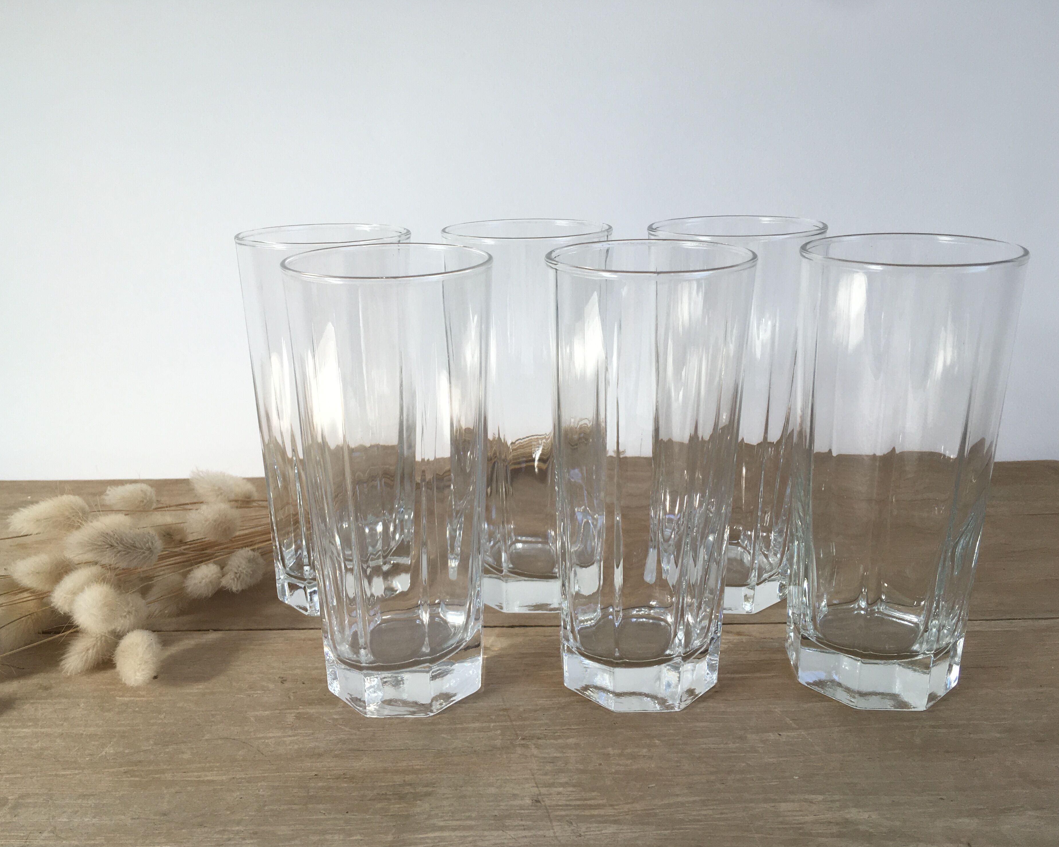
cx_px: 515
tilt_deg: -15.5
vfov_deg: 47.1
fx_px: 972
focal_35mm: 31
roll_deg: +0.8
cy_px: 428
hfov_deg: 57.2
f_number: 2.2
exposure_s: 1/100
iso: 32
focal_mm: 4.15
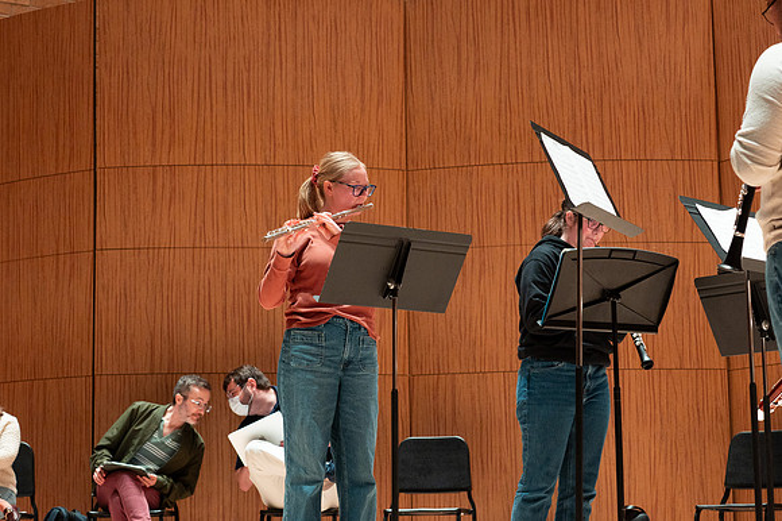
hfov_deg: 24.3
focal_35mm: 84
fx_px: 1815
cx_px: 323
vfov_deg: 16.3
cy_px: 226
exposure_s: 1/160
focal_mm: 70
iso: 1250
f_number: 4
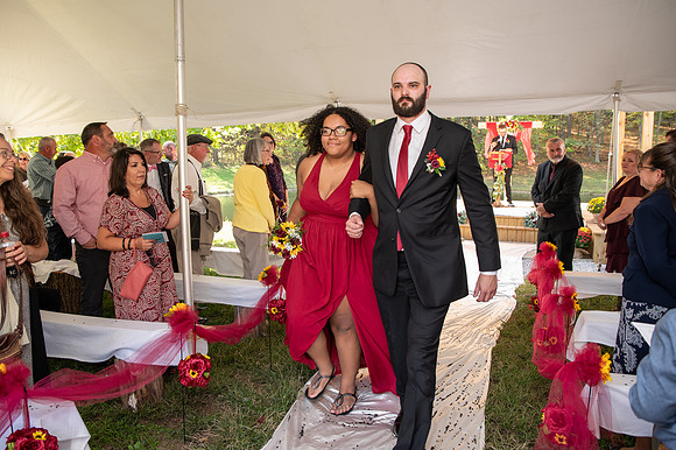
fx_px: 482
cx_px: 332
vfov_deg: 50.0
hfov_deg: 70.1
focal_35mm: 26
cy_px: 218
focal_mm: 24
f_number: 3.2
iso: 250
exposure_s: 1/160
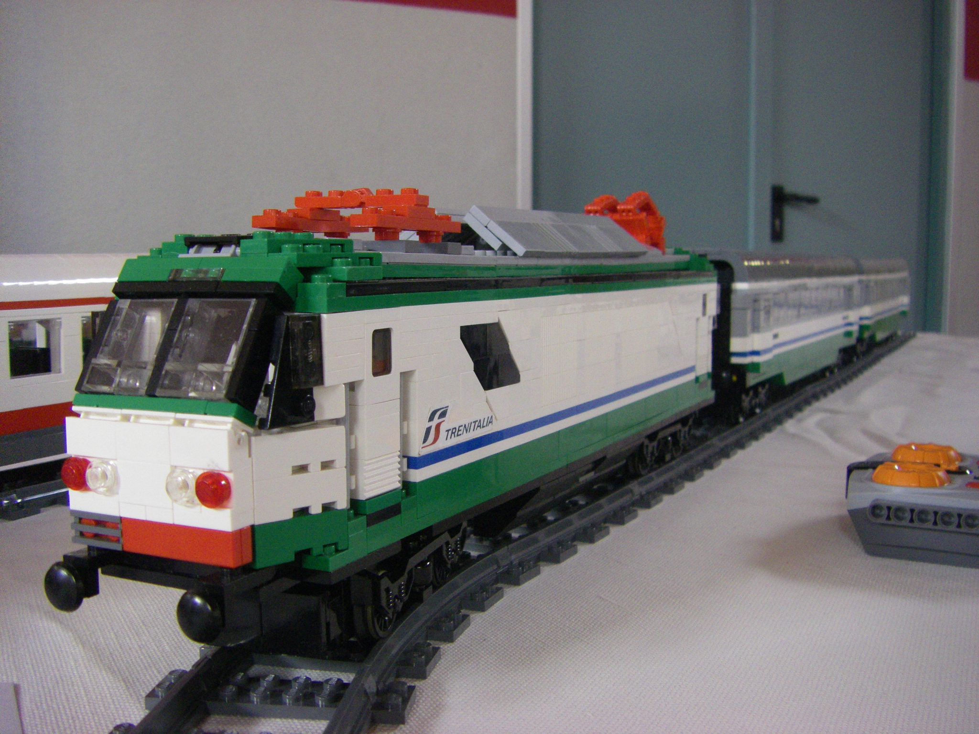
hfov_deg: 49.0
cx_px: 490
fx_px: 1075
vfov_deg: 37.7
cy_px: 367
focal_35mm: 38
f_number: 3.5
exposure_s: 1/50
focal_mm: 6.3
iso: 400
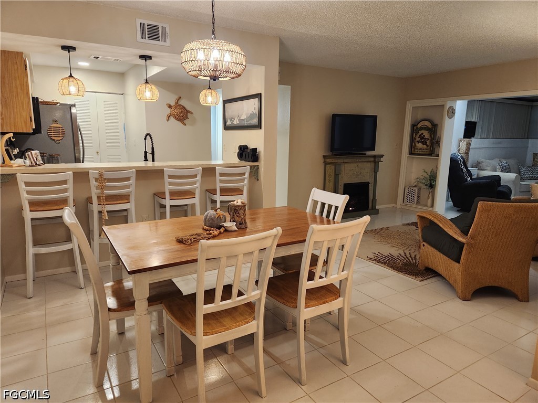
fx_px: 357
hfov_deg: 73.9
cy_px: 202
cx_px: 269
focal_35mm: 23
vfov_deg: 58.9
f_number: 1.8
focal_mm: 5.4
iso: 400
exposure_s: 1/120
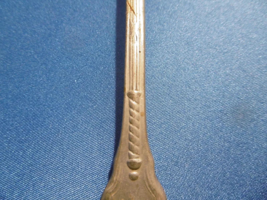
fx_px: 185
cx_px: 134
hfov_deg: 71.6
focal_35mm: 24
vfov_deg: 56.8
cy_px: 100
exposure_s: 1/10
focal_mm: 4.3
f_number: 3.1
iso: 400
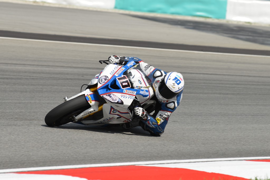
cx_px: 135
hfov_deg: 10.3
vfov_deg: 6.9
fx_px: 1501
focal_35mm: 200
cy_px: 90
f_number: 6.3
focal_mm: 200
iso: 200
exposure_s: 1/1250
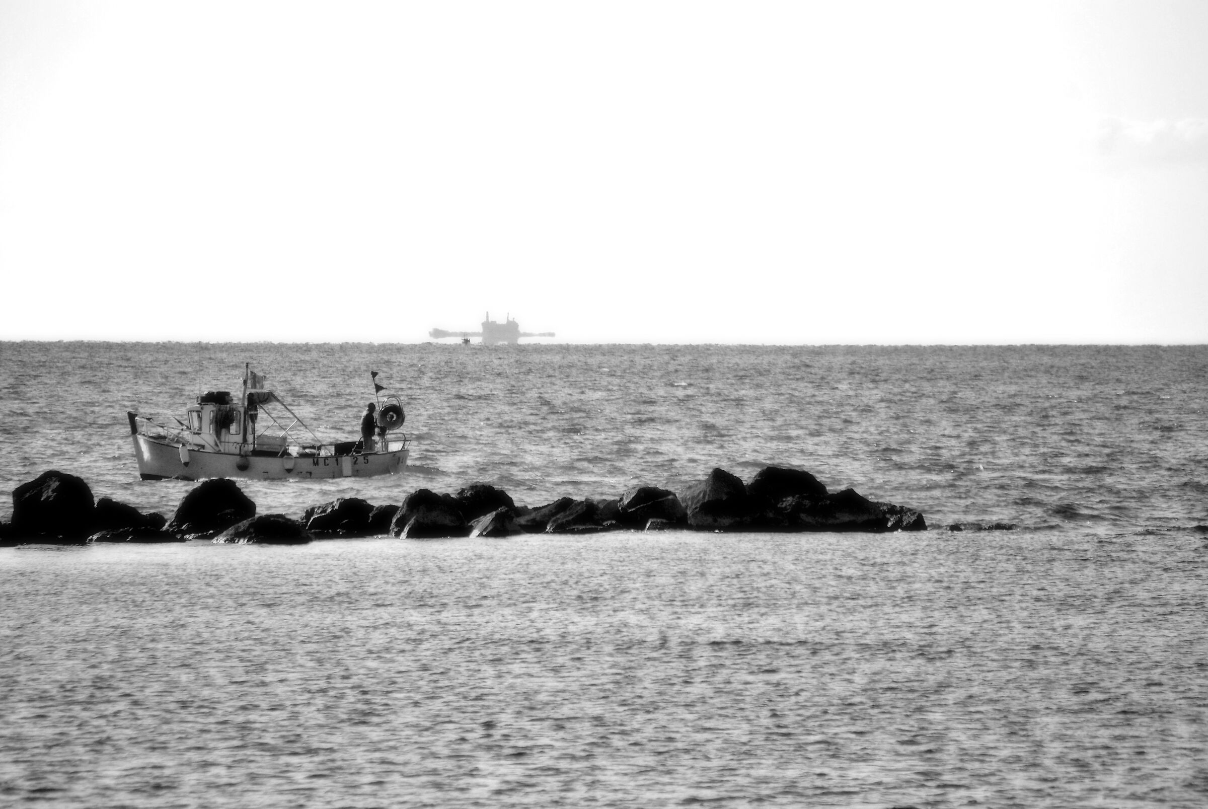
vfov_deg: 4.6
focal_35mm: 300
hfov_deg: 6.9
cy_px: 404
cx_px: 604
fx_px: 10079
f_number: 5.6
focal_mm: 200
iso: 200
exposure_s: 1/1250
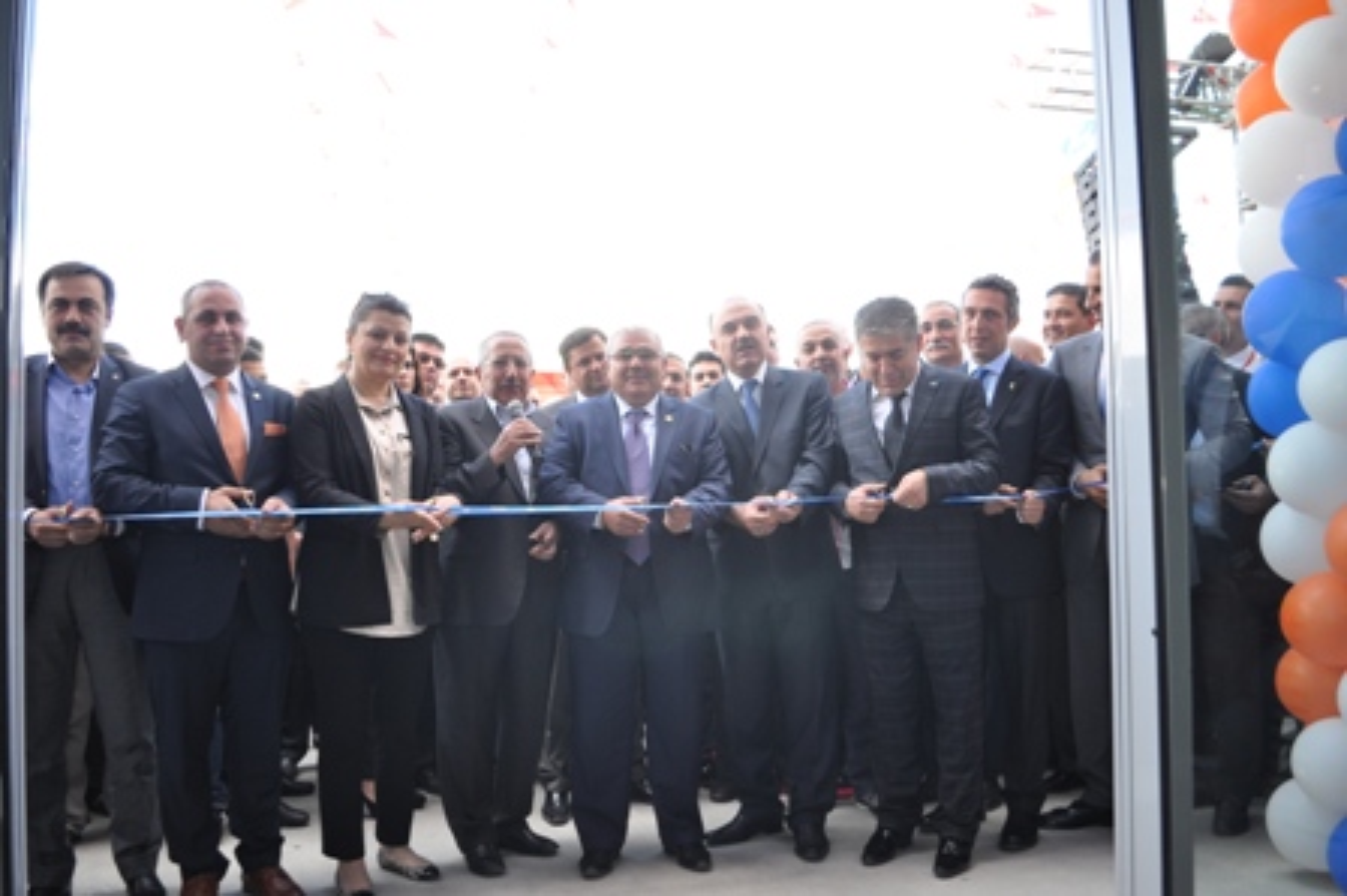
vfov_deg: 43.5
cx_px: 674
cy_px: 448
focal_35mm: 30
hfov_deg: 62.0
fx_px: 1122
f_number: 3.8
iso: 360
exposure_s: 1/200
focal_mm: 20
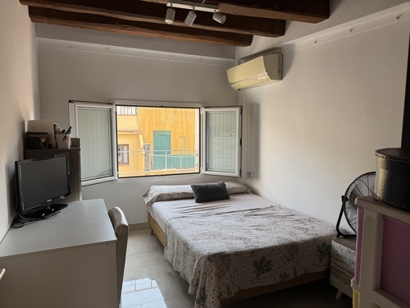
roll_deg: +0.7
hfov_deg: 71.6
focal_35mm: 24
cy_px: 154
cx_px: 205
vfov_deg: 56.8
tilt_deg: -4.0
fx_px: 284
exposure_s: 1/197
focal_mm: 6.76
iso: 64
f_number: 1.78
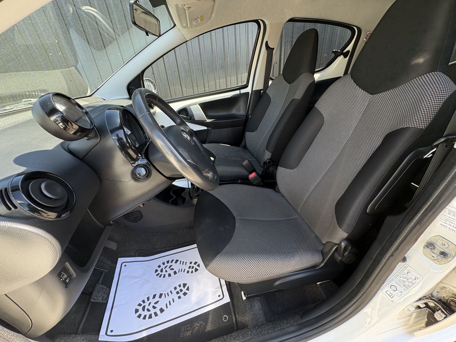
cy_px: 171
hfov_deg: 102.1
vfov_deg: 85.7
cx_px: 228
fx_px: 184
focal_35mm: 14
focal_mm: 2.22
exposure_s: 1/127
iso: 100
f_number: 2.2
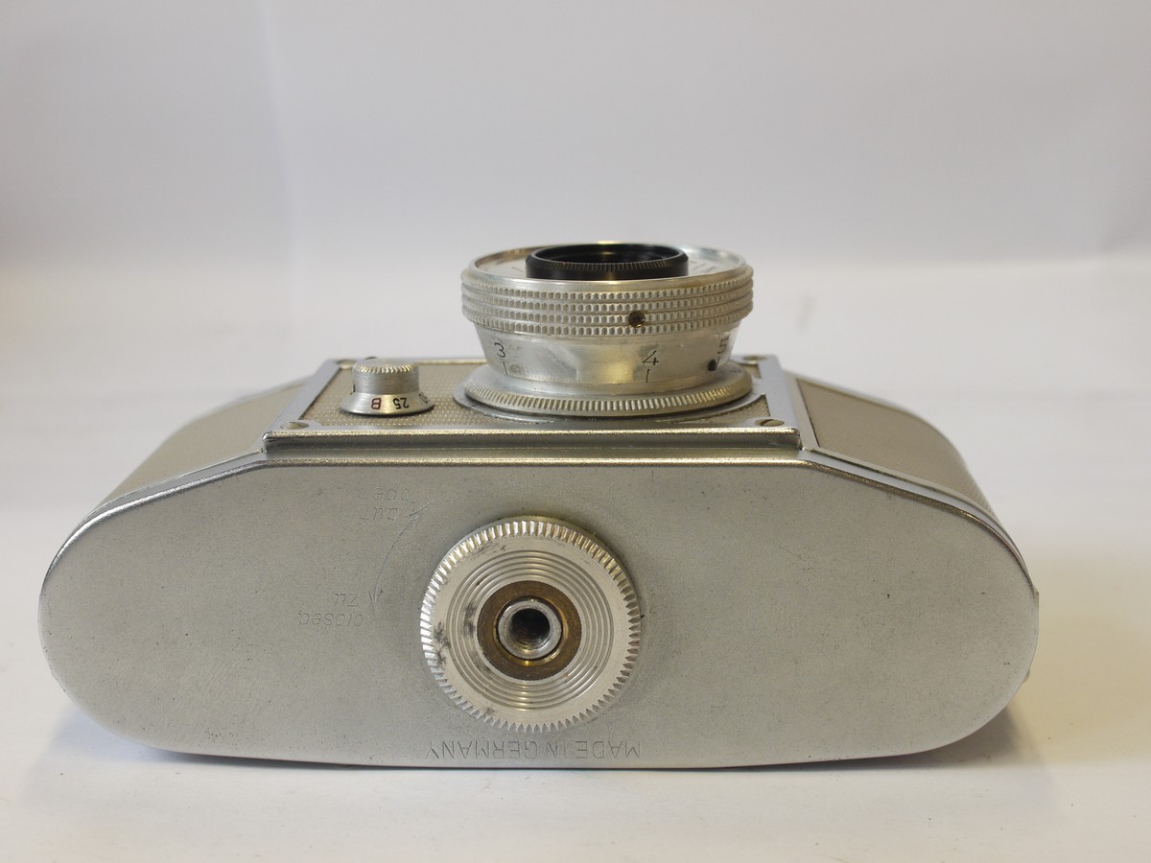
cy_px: 432
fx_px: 1995
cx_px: 576
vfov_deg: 24.4
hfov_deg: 32.2
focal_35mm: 60
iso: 400
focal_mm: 30
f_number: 7.1
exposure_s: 1/50
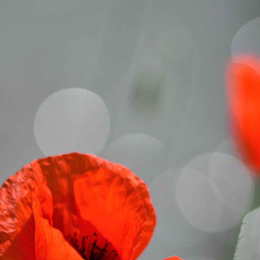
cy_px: 183
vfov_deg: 4.9
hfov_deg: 4.9
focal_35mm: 356
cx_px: 210
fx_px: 3025
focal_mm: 105
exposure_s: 1/4000
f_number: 3
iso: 110
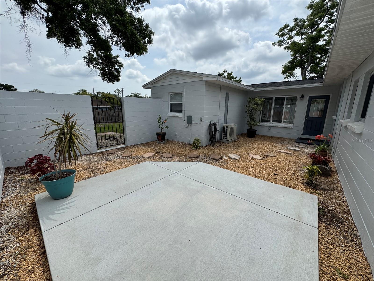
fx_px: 151
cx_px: 187
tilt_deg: -13.1
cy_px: 140
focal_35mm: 14
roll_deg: -0.6
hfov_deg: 102.1
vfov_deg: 85.7
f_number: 2.2
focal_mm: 2.22
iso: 50
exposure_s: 1/2874
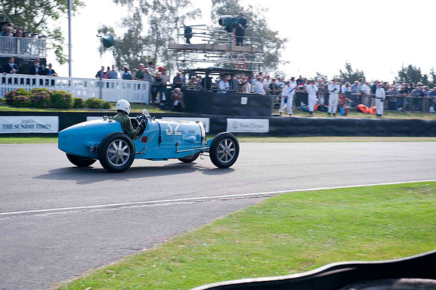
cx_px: 218
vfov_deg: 19.4
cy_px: 145
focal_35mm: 70
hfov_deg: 28.9
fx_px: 847
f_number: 5
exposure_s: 1/1000
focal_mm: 70
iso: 500
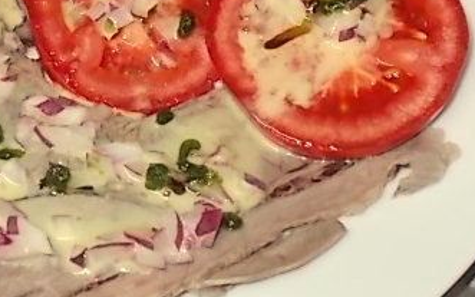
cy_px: 70
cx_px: 122
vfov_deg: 16.2
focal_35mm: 80
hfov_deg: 25.5
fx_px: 1036
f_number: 3.9
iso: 200
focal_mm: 6.9
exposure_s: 1/30
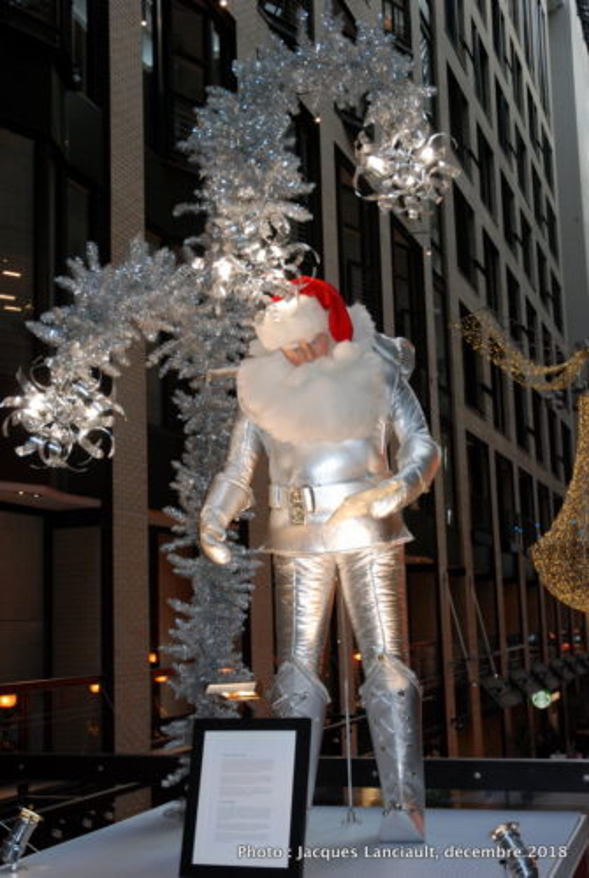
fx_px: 1064
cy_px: 439
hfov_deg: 30.9
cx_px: 294
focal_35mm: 44
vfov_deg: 44.9
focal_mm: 29
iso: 800
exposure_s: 1/125
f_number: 5
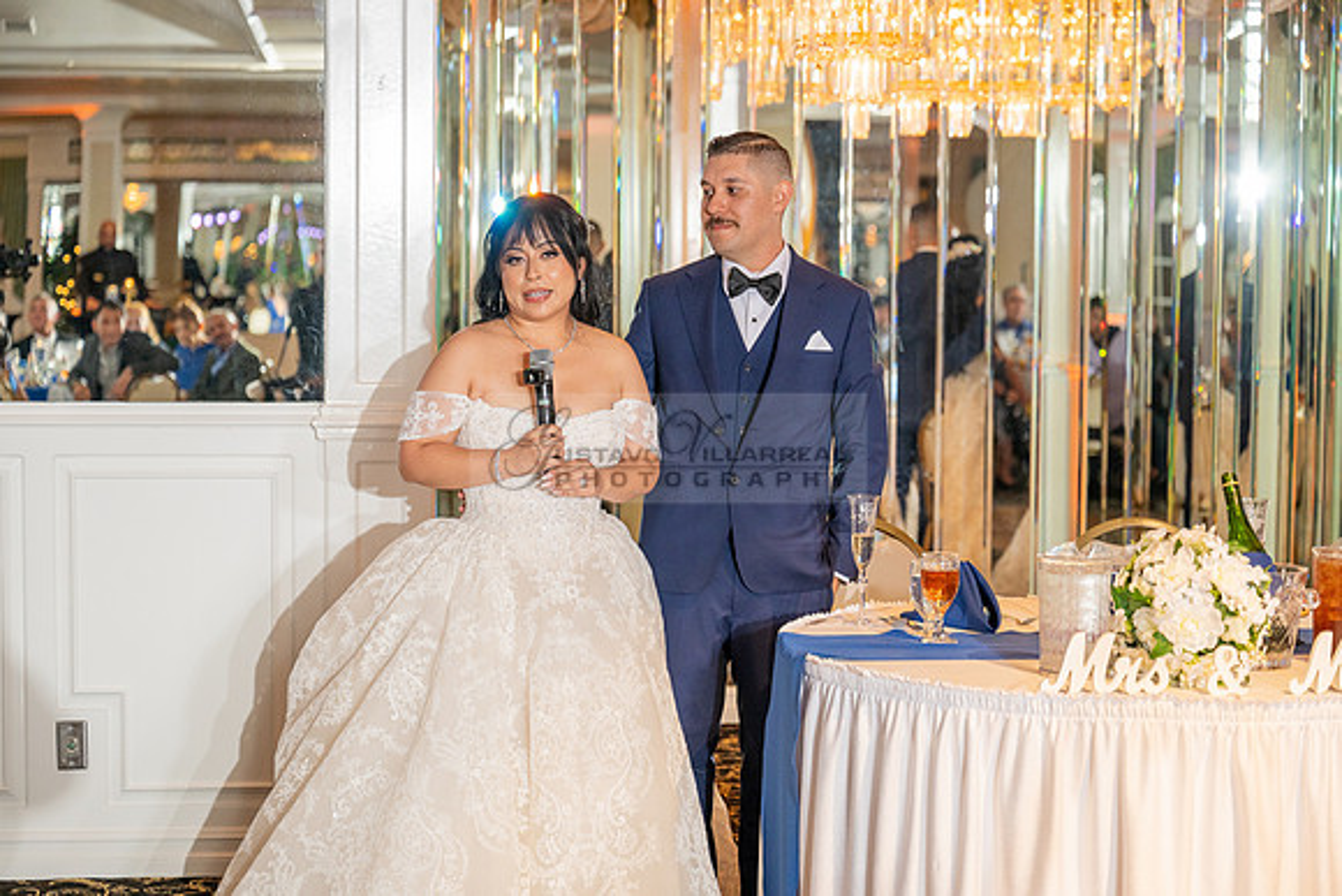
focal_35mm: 70
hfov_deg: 28.8
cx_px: 671
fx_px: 2610
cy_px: 448
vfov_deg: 19.5
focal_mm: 70
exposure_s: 1/160
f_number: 3.2
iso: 640
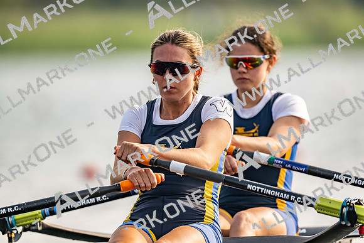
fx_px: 6068
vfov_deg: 2.3
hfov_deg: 3.4
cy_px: 122
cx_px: 182
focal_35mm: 600
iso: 320
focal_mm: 600
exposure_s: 1/2500
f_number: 4
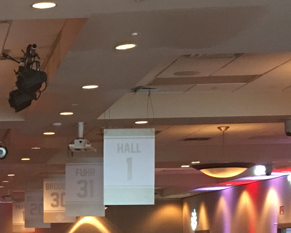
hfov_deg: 14.6
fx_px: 1085
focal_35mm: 126
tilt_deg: -2.8
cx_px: -96
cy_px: 294
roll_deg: +0.0
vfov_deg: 11.9
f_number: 2.2
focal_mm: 4.15
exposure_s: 1/15
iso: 80
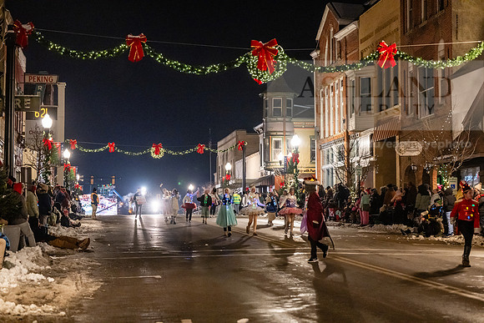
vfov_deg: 18.7
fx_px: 982
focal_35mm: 73
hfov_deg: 27.7
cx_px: 242
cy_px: 162
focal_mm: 73
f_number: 3.2
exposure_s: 1/200
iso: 5000
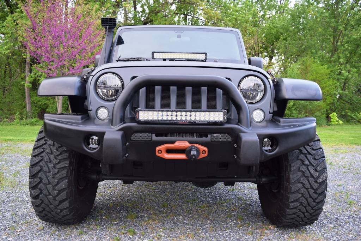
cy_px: 120
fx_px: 301
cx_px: 180
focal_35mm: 30
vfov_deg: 43.6
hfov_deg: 61.9
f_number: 5
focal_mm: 20
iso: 400
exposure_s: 1/100
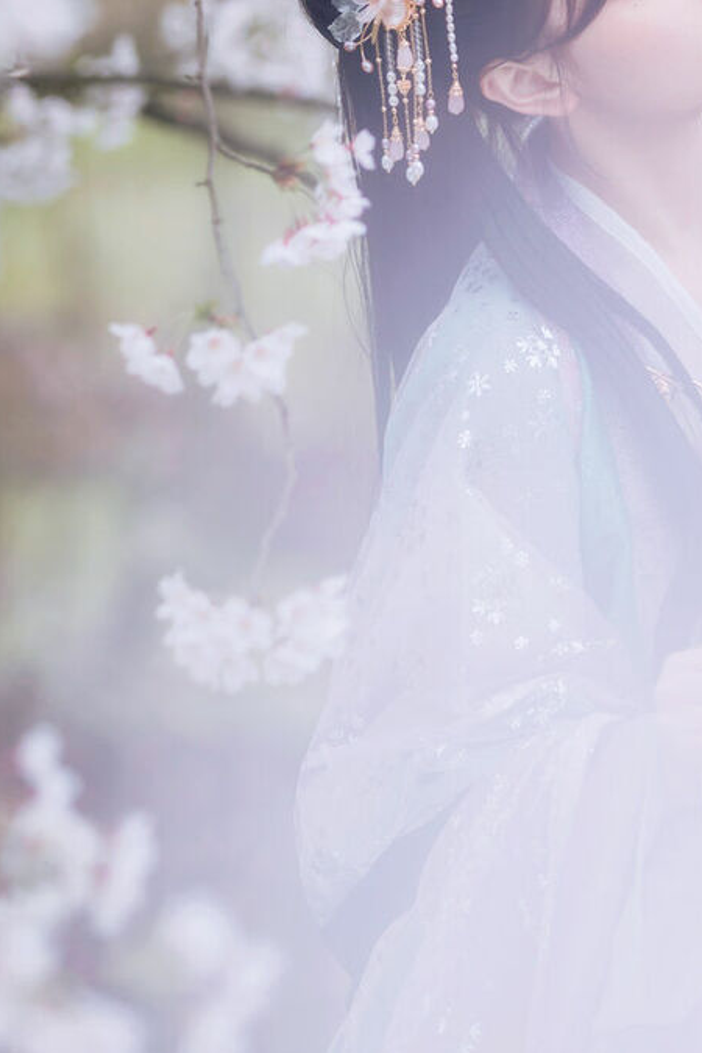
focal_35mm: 301
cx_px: 652
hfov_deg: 4.6
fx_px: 8804
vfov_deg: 6.8
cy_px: -32
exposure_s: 1/250
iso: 200
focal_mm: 130
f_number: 2.8
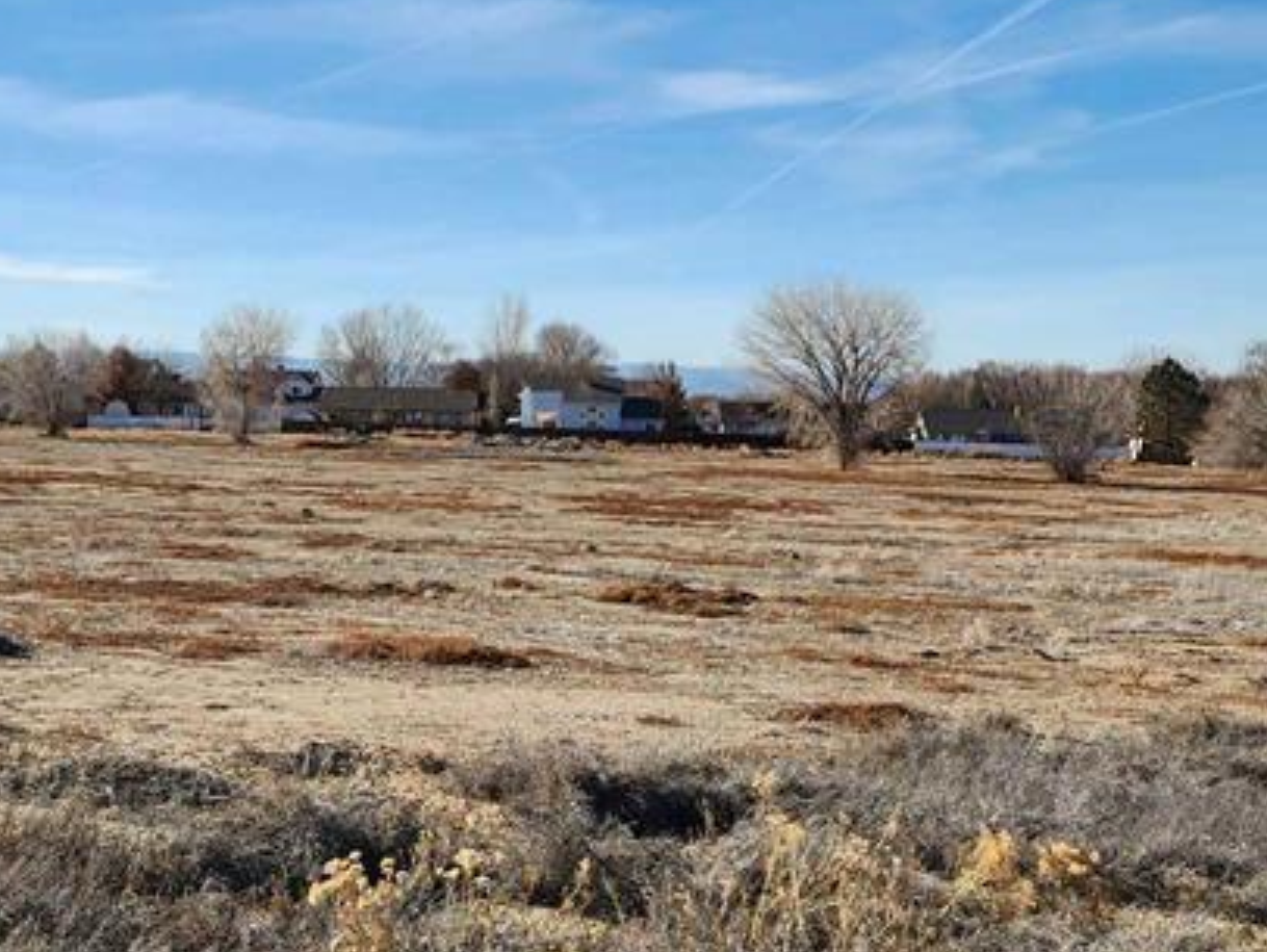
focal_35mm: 58
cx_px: 321
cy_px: 309
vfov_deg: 25.1
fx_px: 2124
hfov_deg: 32.6
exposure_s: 1/1941
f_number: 1.8
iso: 20
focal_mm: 5.4
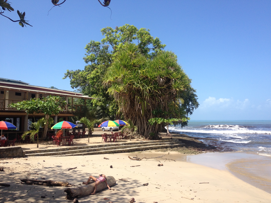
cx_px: 136
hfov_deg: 52.6
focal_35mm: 35
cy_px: 102
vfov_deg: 40.7
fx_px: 274
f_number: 2.4
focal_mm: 4.28
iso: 50
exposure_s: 1/1381
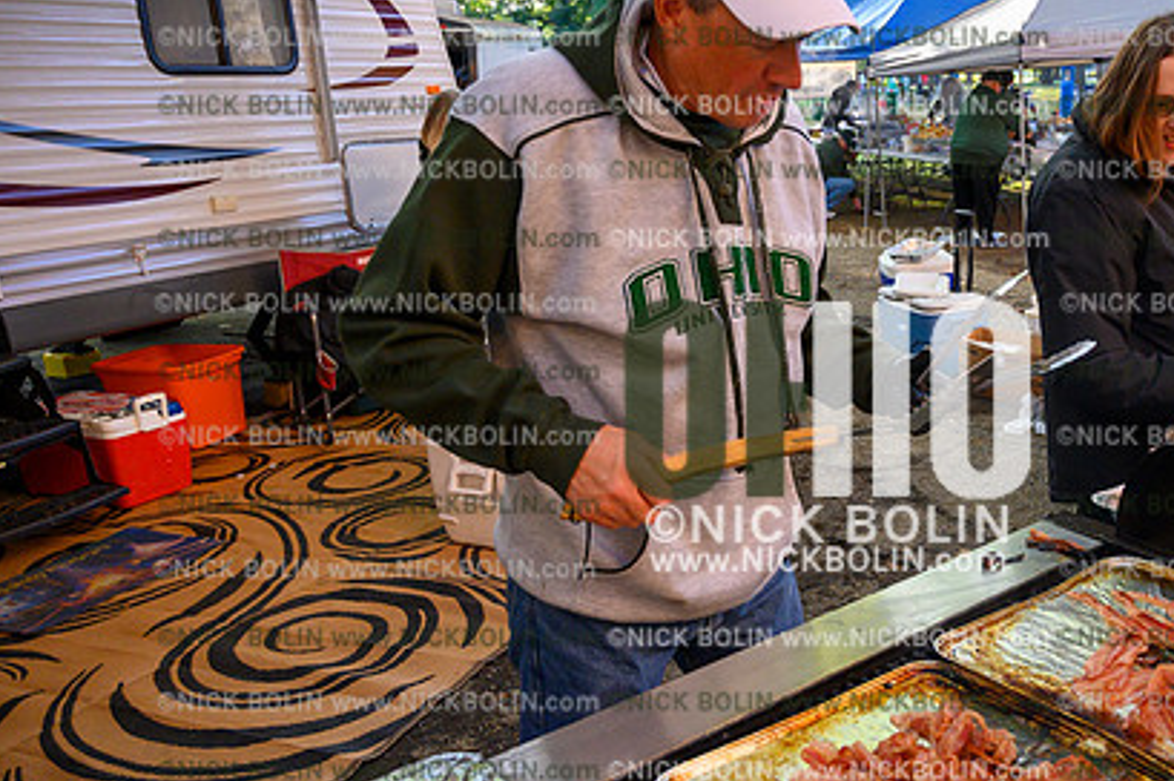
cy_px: 436
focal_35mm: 34
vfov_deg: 38.8
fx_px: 1108
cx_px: 827
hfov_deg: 54.1
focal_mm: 24
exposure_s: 1/800
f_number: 5
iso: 2500
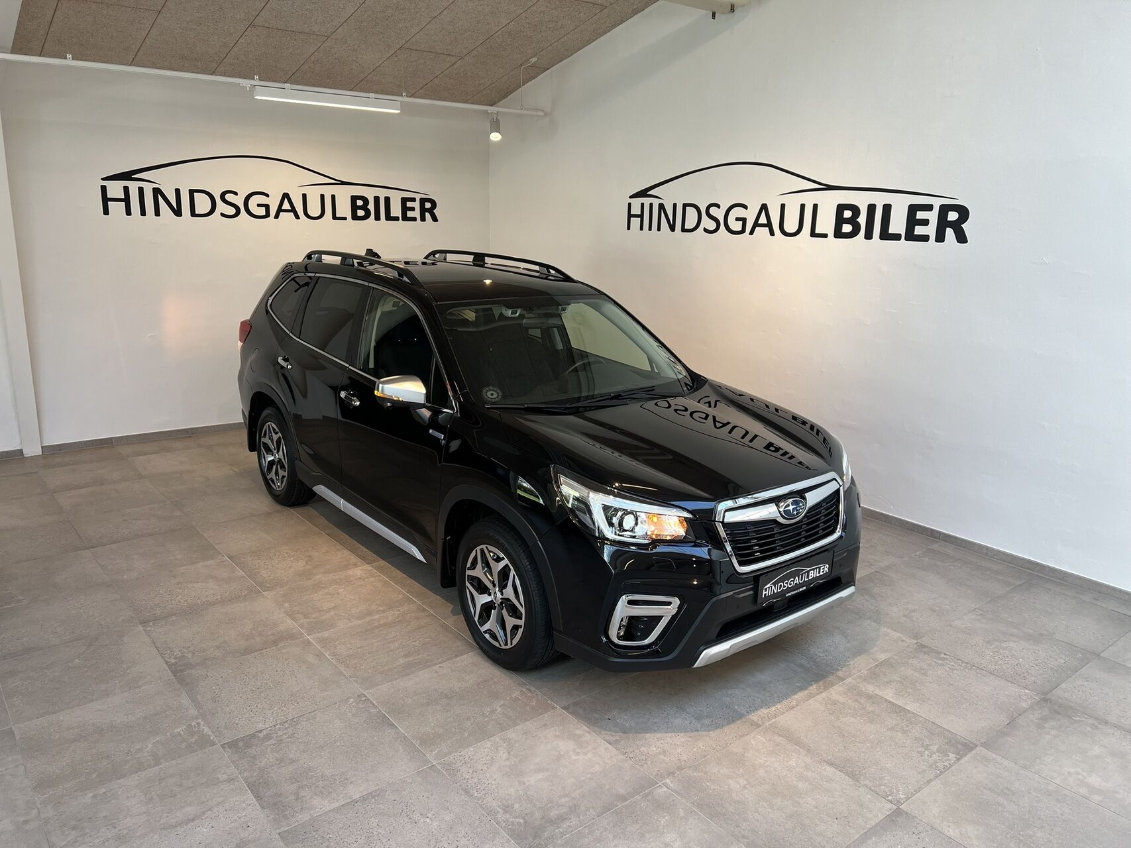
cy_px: 424
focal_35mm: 26
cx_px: 566
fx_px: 849
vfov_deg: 53.1
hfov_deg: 67.3
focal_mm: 5.7
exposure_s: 1/138
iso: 50
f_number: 1.5
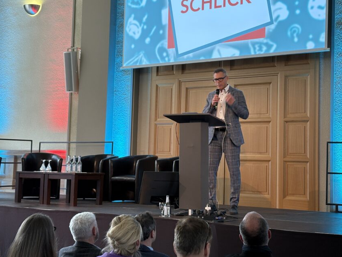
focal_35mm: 63
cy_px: 110
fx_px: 623
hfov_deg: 30.7
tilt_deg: +5.4
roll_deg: -1.4
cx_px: 198
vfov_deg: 23.3
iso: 50
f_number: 1.6
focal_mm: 5.96
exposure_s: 1/50
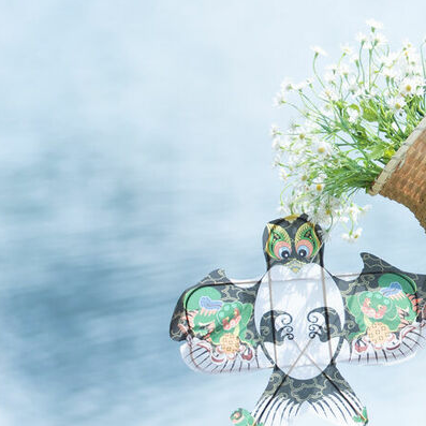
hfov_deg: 4.3
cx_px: 552
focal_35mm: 405
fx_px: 5639
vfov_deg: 4.3
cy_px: -58
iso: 100
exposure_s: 1/1250
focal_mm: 120
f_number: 2.8
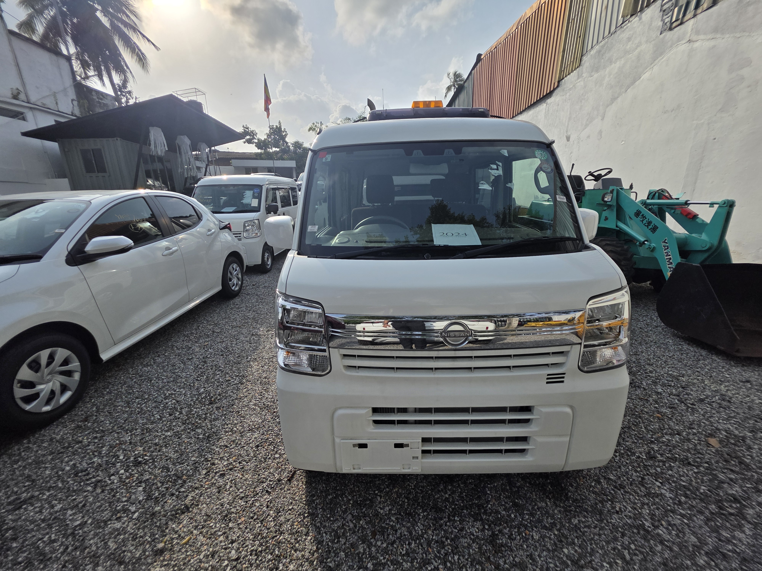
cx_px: 381
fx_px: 286
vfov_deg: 89.9
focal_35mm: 13
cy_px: 286
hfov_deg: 106.2
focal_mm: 2.2
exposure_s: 1/2859
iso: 40
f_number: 1.9
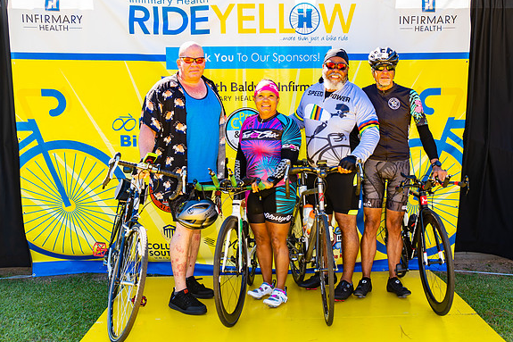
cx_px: 301
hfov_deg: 42.6
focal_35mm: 46
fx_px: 655
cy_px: 159
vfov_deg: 29.2
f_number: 2.8
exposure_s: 1/200
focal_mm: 38
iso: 100
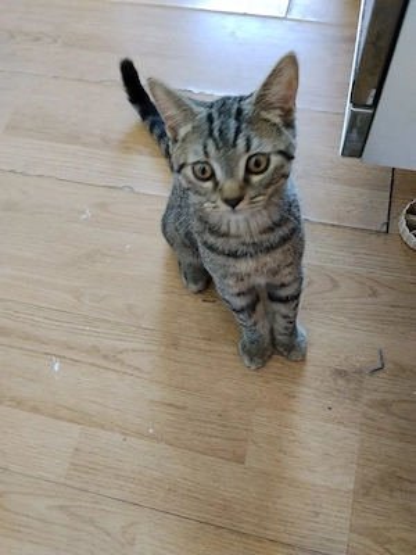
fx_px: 465
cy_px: 278
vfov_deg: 61.7
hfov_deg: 48.2
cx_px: 208
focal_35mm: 29
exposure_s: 1/33
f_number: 1.8
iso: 400
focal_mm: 4.22
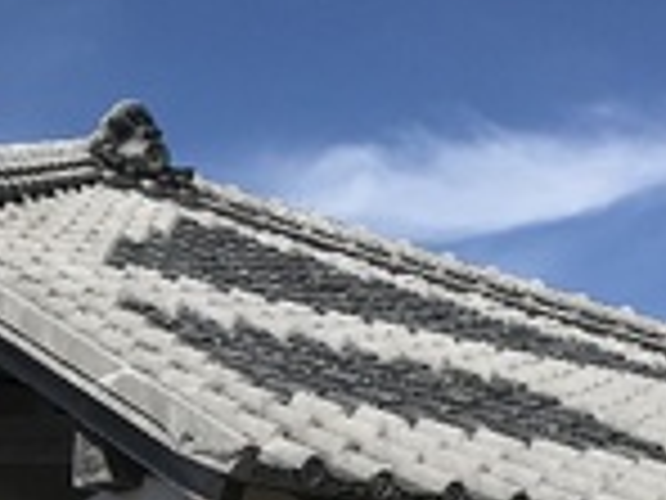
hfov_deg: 18.3
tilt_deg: +7.3
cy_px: 730
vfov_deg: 13.2
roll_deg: +1.3
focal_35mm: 106
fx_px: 2039
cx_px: 104
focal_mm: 3.99
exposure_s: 1/4566
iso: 20
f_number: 1.8
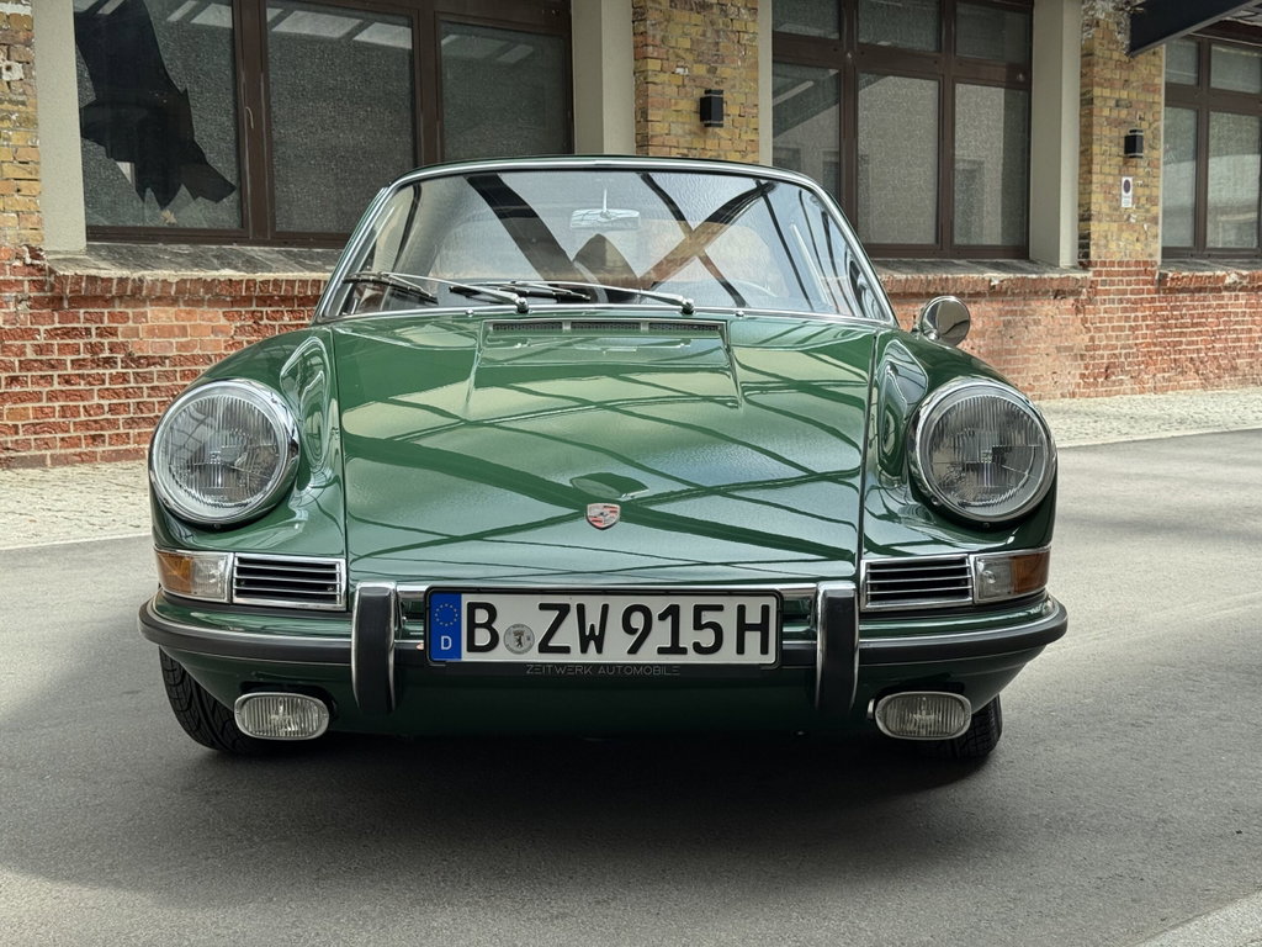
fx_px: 1750
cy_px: 474
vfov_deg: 30.3
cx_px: 631
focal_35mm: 48
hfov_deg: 39.7
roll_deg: +1.4
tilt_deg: -5.2
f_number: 1.78
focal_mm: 6.76
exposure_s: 1/1133
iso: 64
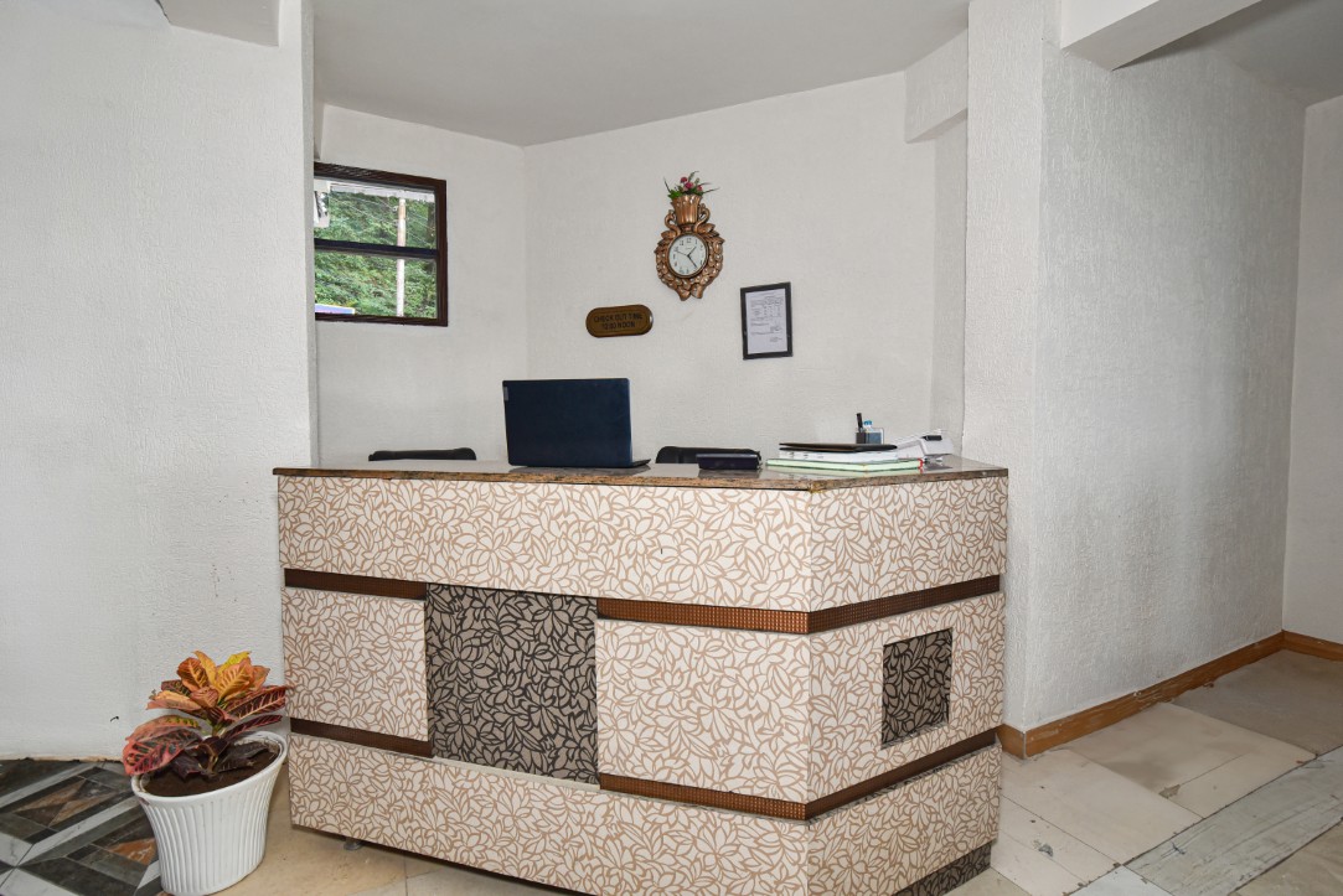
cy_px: 448
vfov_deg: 73.8
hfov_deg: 96.7
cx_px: 672
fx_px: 597
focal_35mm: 16
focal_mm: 16
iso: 800
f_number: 8
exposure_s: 1/100
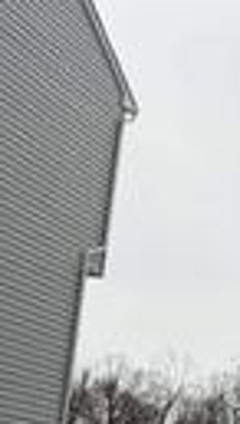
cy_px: 265
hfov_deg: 9.0
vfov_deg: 21.1
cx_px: 779
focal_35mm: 101
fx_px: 1137
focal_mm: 6.76
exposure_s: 1/7353
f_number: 1.78
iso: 80
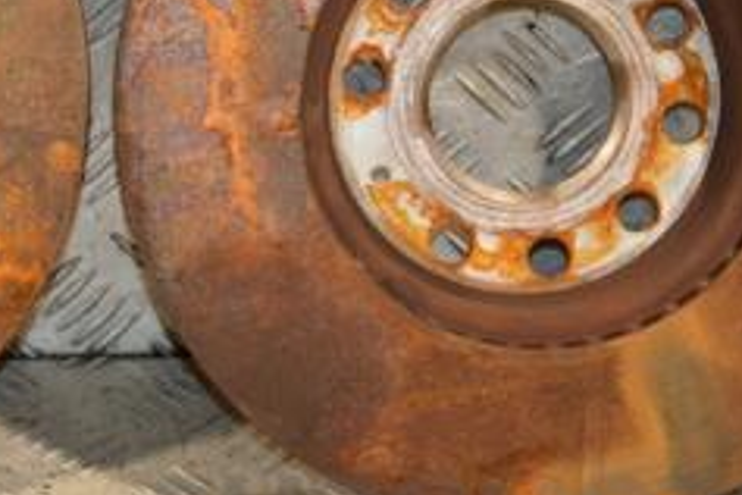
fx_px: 3133
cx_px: 94
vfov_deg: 9.0
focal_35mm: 152
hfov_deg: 13.4
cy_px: 107
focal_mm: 40
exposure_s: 1/125
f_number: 4.8
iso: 800
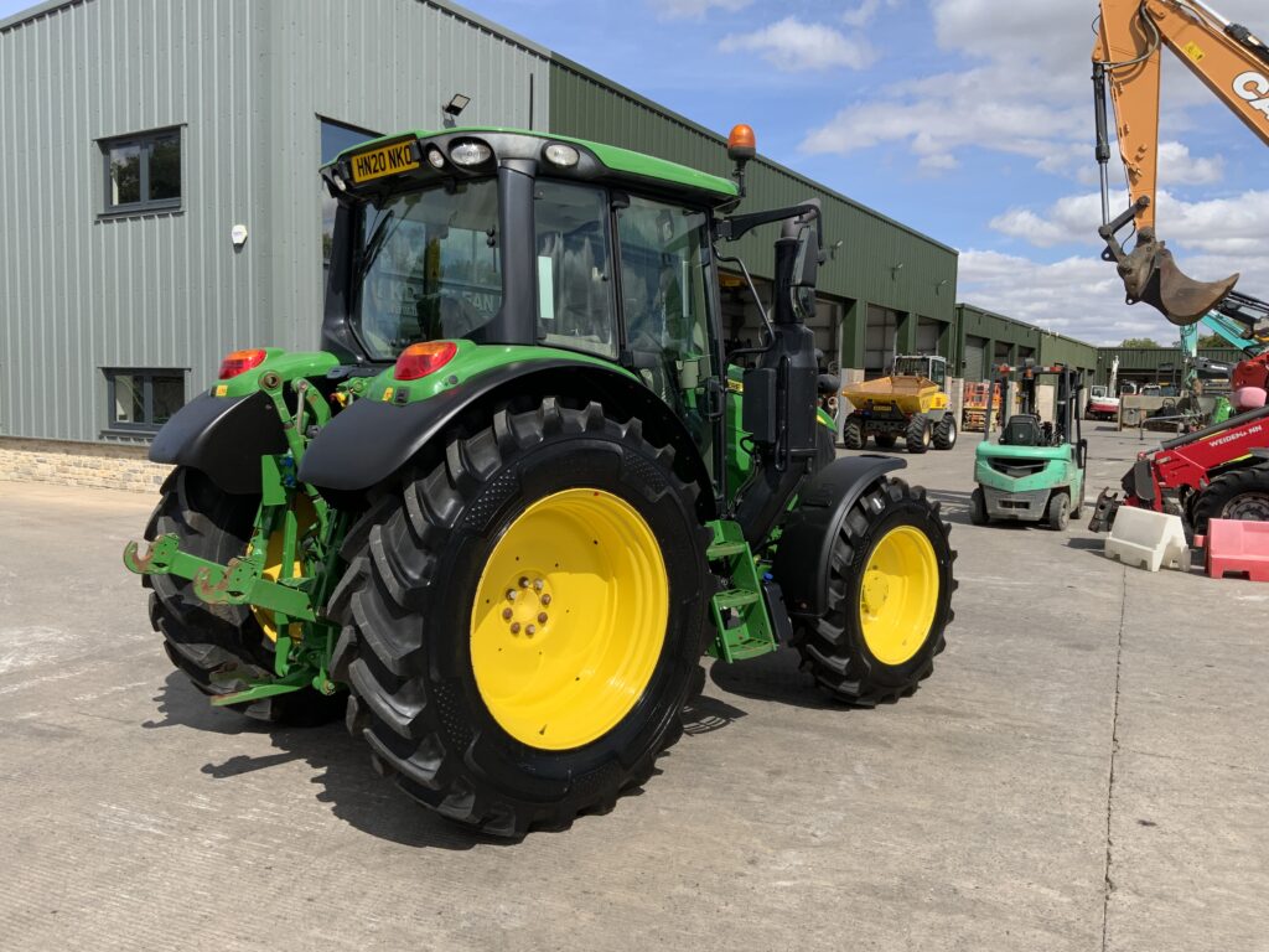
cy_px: 476
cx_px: 634
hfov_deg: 61.7
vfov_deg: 48.2
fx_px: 1063
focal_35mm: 29
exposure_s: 1/2058
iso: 16
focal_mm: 3
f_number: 1.8
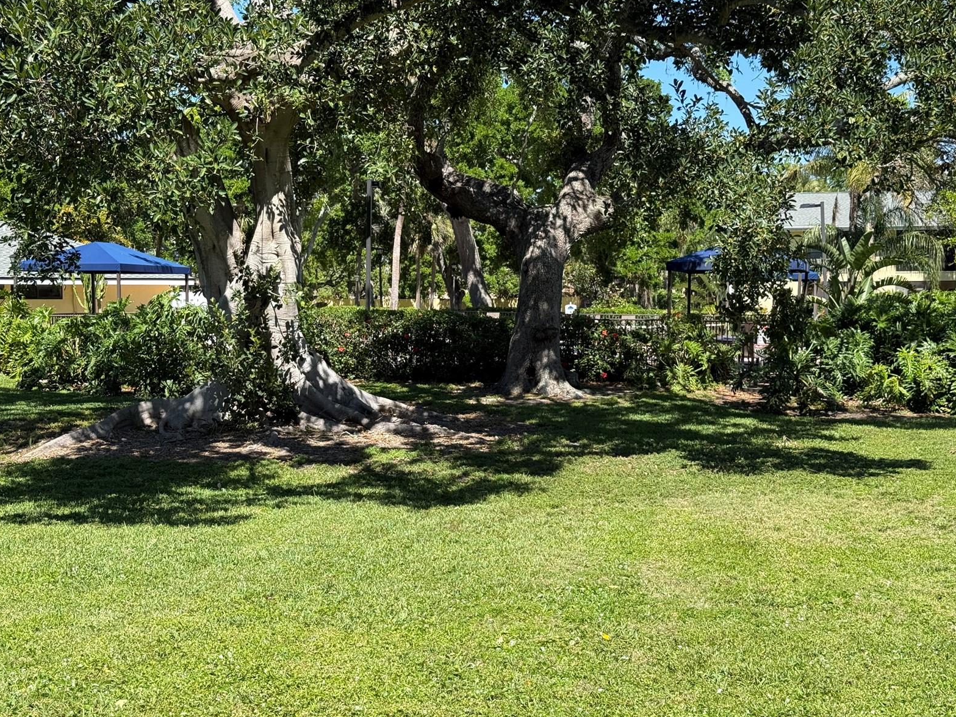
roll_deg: +0.3
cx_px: 472
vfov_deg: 29.7
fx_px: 1354
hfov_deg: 38.9
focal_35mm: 49
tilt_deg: -1.1
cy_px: 358
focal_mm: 6.76
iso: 80
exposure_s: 1/1883
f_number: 1.78
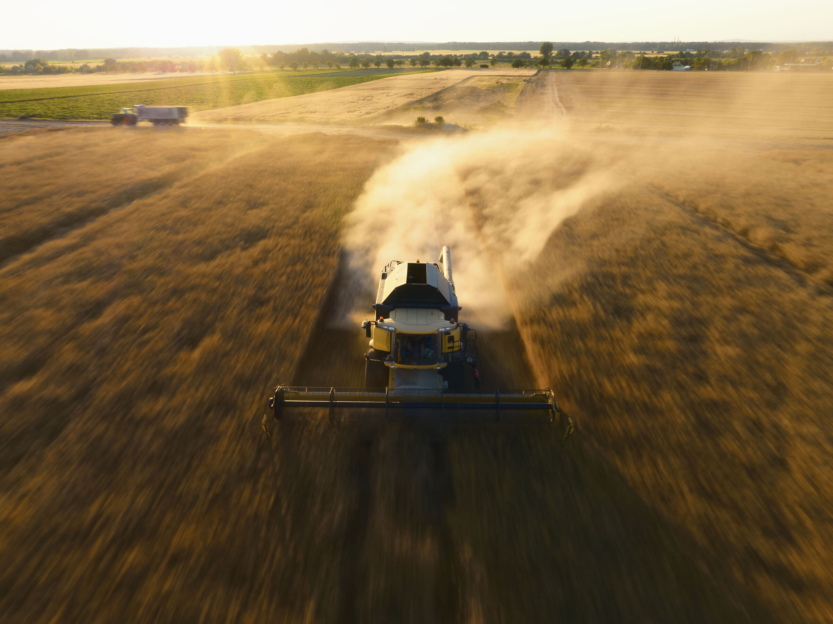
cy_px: 312
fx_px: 577
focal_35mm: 24
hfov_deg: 71.6
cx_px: 416
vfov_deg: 56.8
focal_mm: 12.29
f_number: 11
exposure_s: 1/1.67
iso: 100
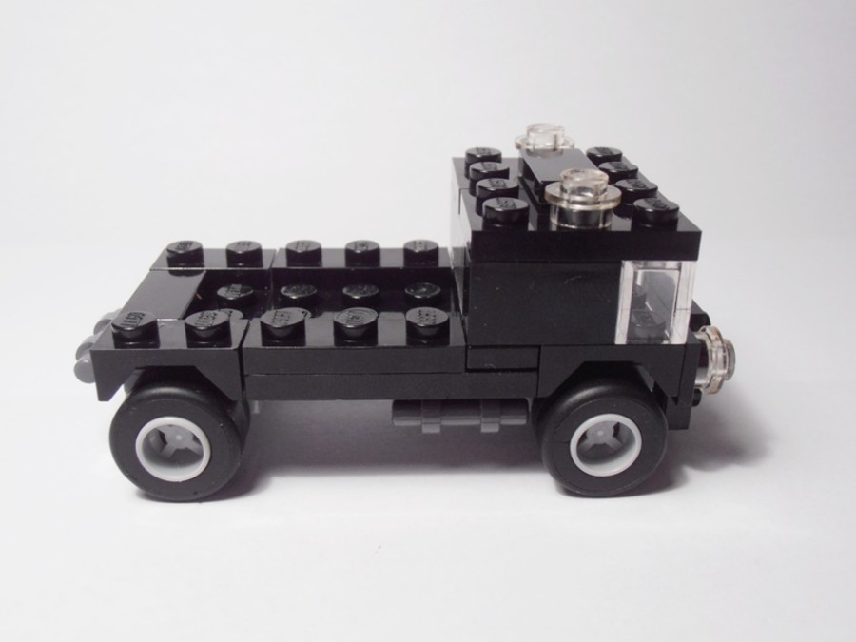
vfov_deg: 38.7
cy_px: 321
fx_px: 915
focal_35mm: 37
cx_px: 428
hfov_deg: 50.1
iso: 100
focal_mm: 6.61
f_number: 3.9
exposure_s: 1/40
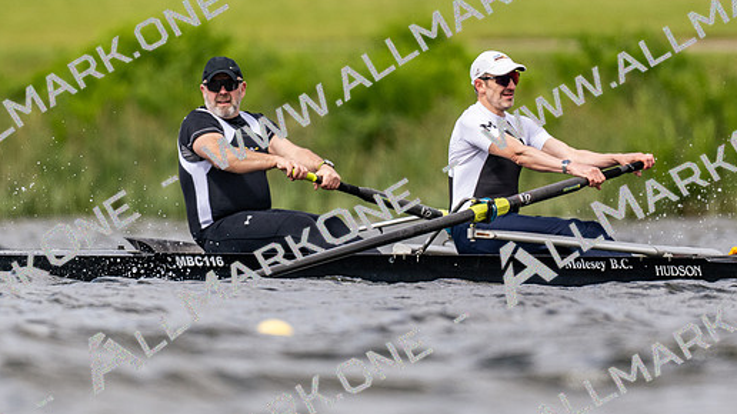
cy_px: 174
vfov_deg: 1.1
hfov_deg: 2.0
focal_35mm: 1059
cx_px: 377
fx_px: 20691
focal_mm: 600
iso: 400
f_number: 4
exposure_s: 1/2500
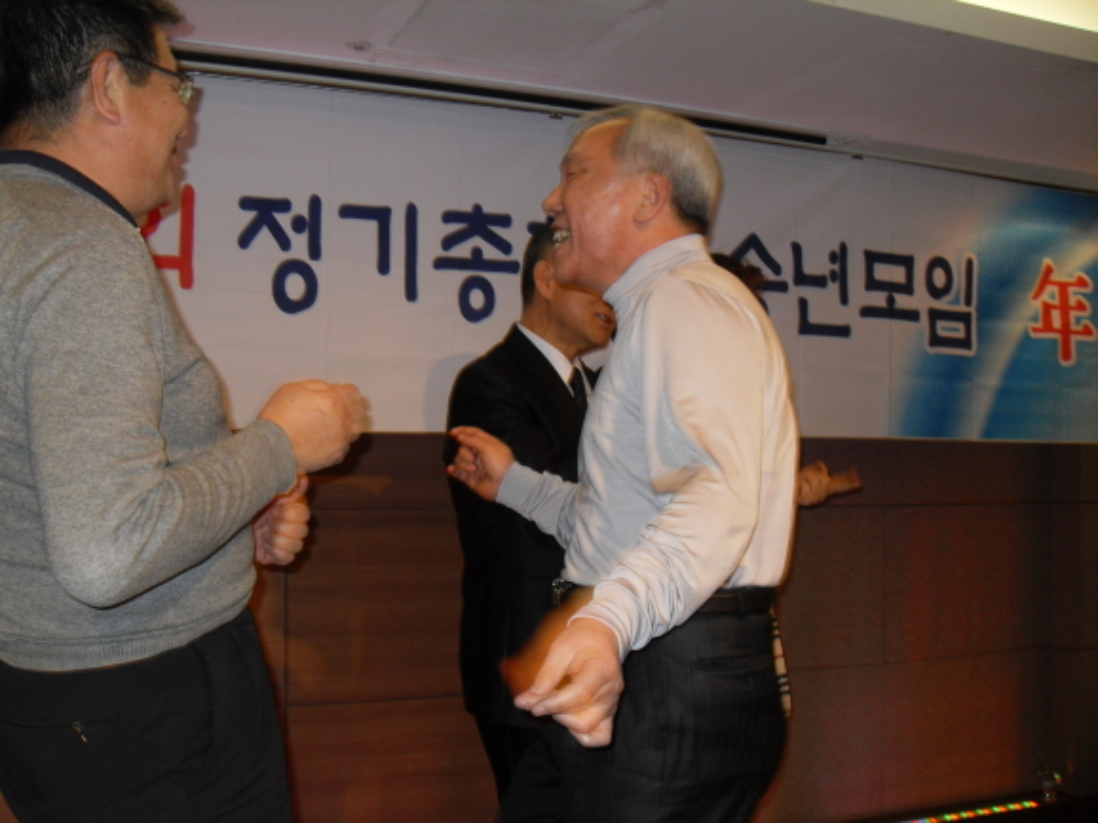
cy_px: 412
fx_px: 1173
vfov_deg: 38.6
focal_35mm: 37
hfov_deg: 50.2
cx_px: 549
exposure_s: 1/45
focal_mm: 6.3
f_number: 2.8
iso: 100
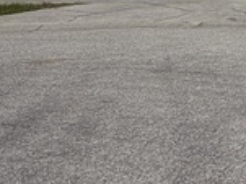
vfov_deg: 21.7
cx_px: 447
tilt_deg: -0.8
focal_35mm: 62
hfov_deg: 20.9
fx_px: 440
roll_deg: +0.7
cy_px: -42
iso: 20
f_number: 2.2
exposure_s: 1/2165
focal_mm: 2.22
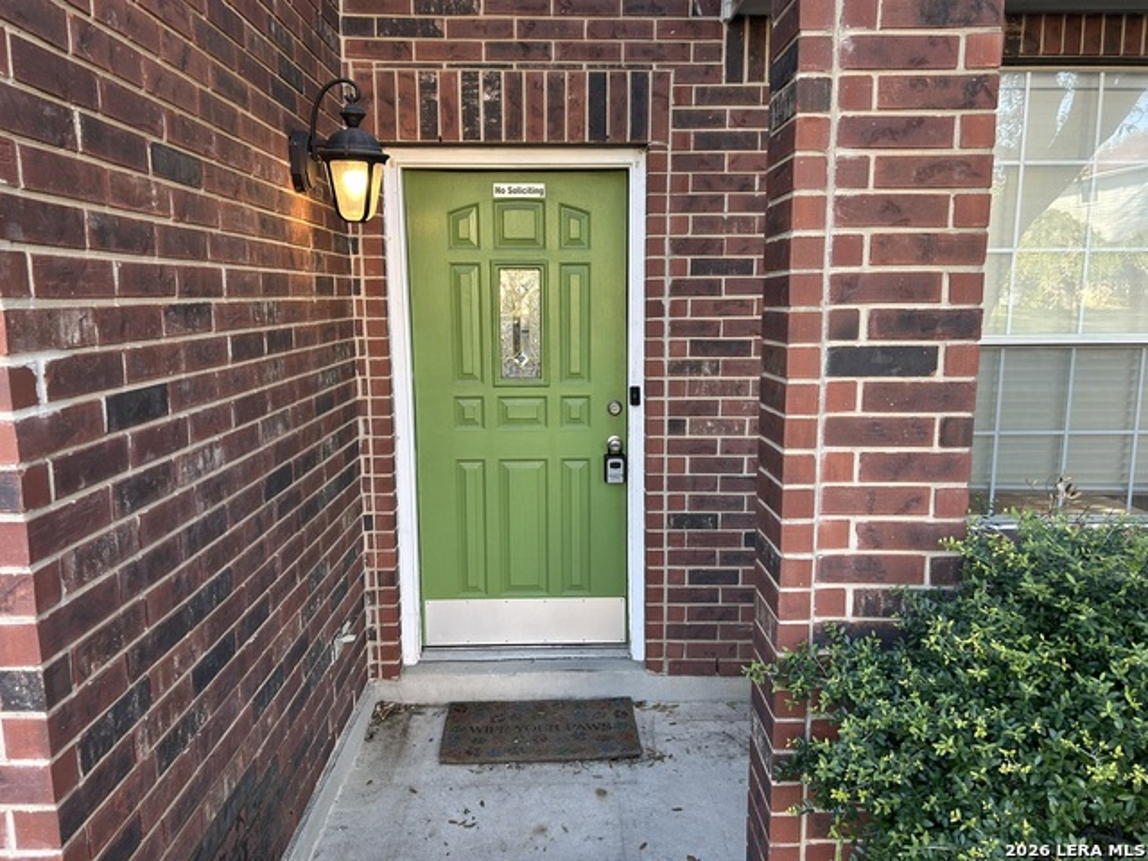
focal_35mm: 26
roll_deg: +0.1
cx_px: 574
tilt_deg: -9.4
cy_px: 430
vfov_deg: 53.1
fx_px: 862
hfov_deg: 67.3
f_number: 1.5
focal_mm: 5.7
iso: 64
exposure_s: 1/121
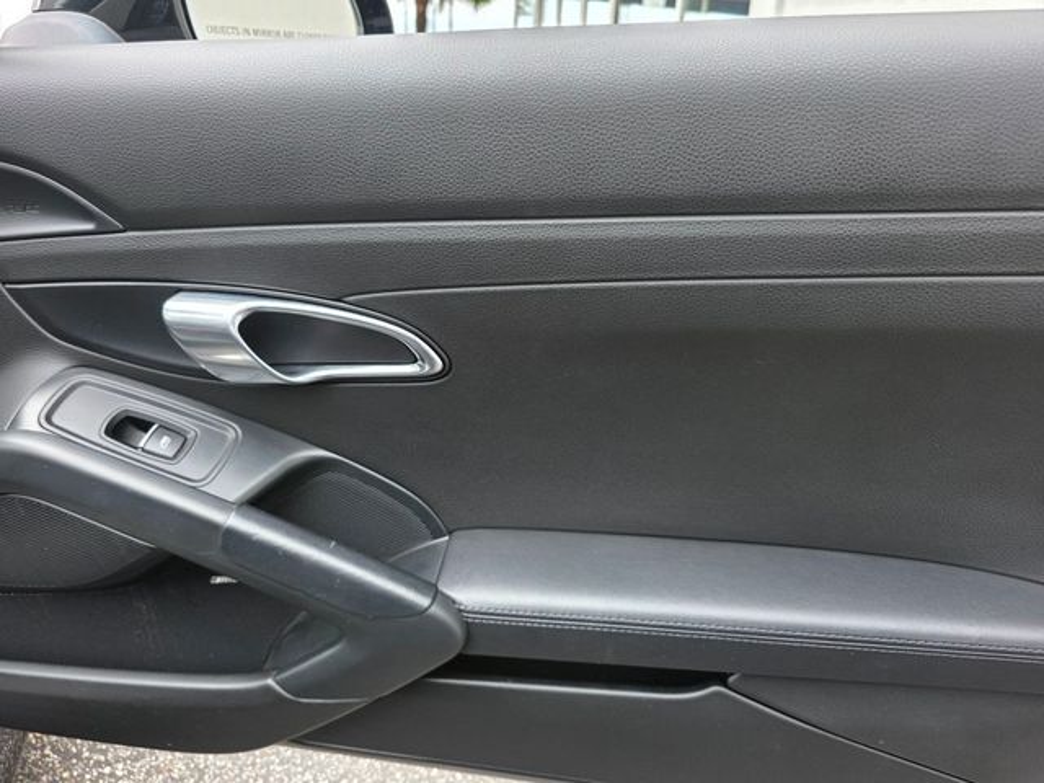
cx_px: 522
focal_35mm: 23
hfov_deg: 73.9
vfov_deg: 58.9
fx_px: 694
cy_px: 392
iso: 80
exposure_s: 1/180
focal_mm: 6.3
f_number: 1.7
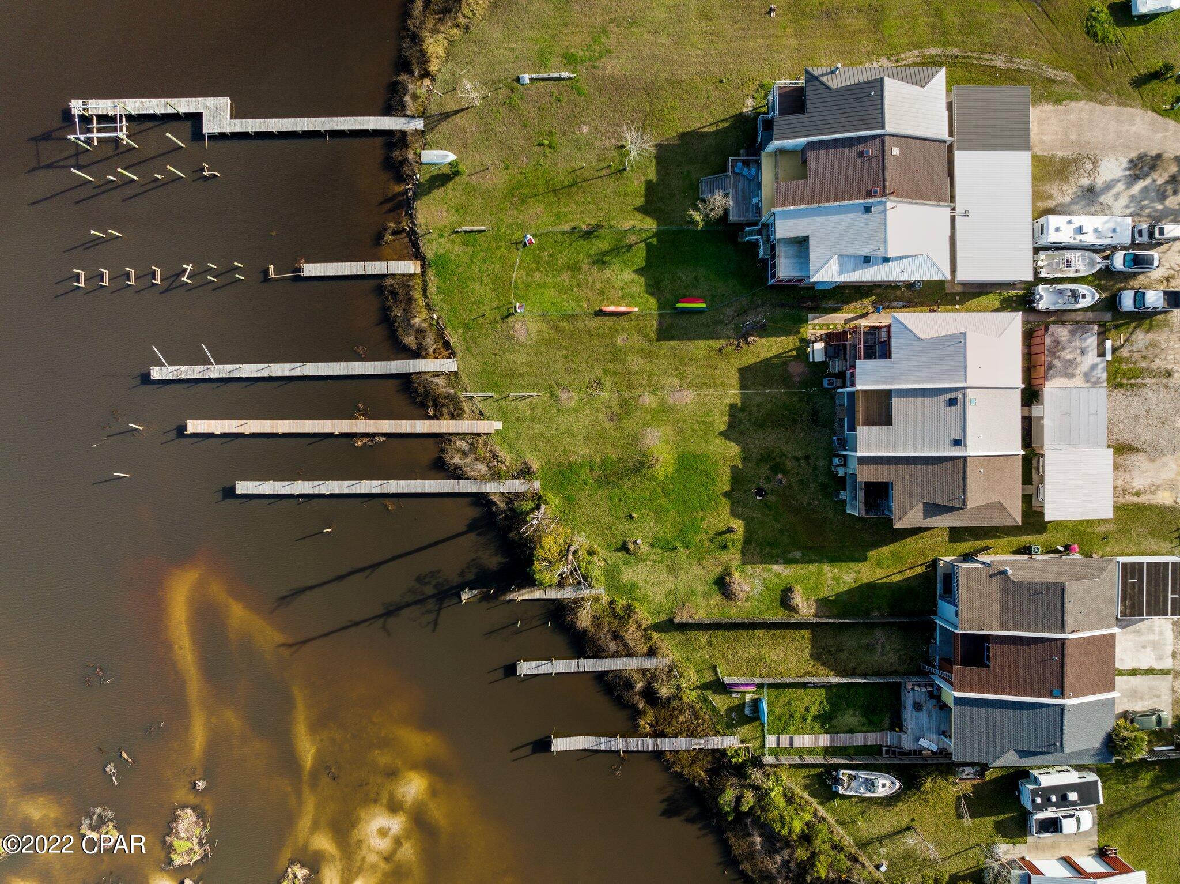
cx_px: 590
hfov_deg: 71.6
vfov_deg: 56.8
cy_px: 442
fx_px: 818
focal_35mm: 24
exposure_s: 1/240
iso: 100
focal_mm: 12.29
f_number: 4
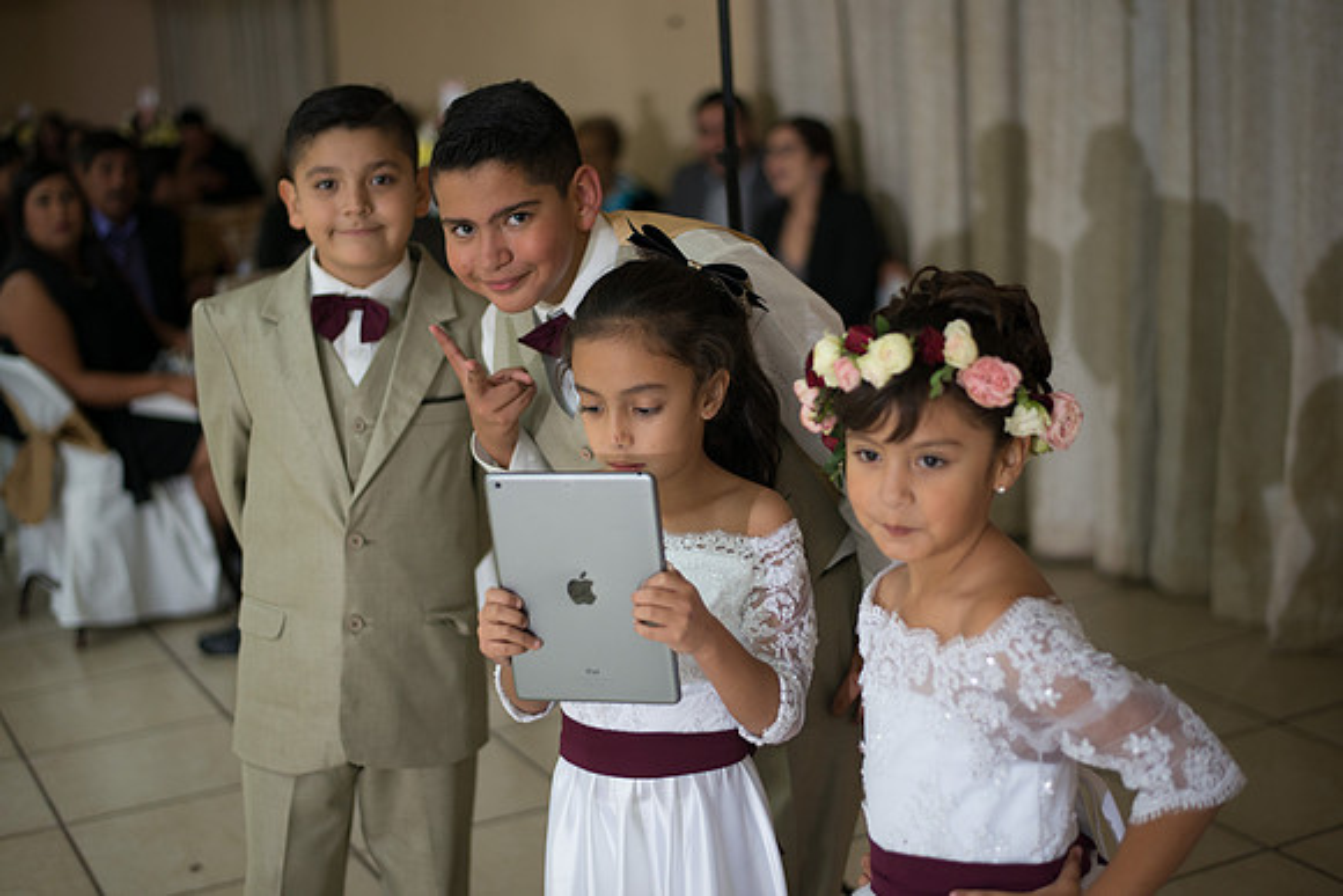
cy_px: 448
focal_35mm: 50
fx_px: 1866
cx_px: 672
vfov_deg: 27.0
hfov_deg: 39.6
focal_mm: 50
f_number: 1.8
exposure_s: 1/125
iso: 800
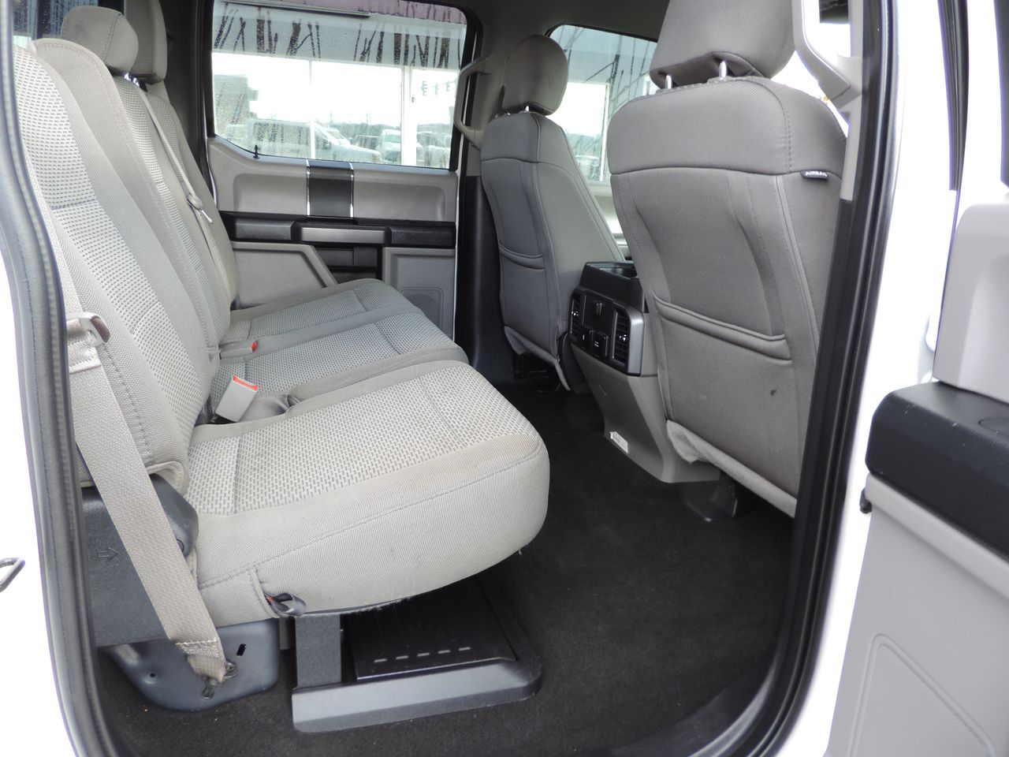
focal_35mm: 24
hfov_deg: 71.6
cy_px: 378
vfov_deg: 56.8
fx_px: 700
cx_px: 504
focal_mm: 4.3
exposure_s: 1/50
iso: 80
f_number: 3
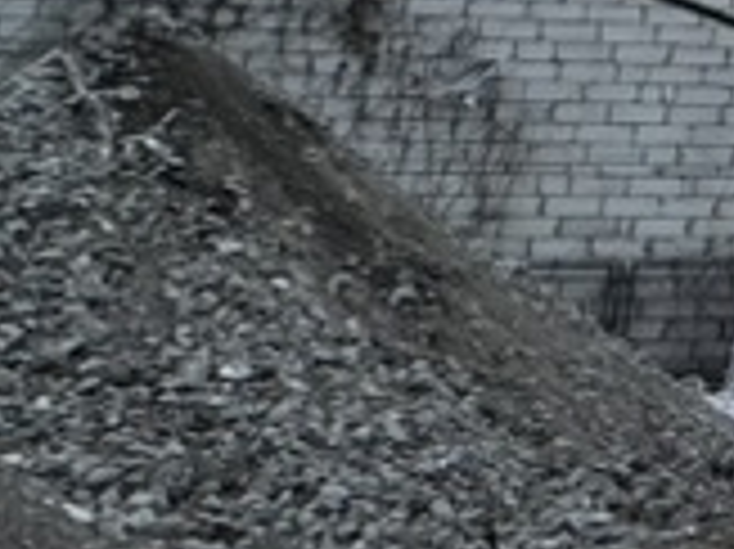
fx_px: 1865
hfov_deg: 13.3
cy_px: -140
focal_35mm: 88
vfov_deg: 16.0
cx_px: 1936
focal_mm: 2.22
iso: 40
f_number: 2.2
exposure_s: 1/448
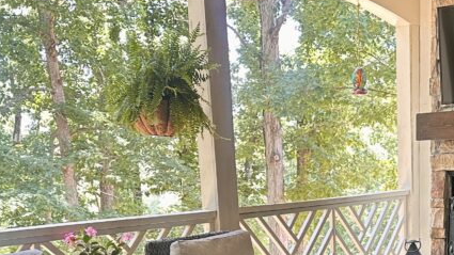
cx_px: 342
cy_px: 308
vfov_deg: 18.1
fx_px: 758
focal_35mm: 63
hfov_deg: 32.7
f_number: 1.78
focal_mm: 6.86
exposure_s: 1/121
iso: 200
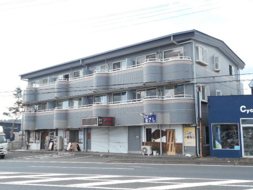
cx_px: 126
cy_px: 95
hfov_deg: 47.9
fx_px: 285
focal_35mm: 39
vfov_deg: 36.8
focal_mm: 6.7
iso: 80
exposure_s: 1/250
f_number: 3.9
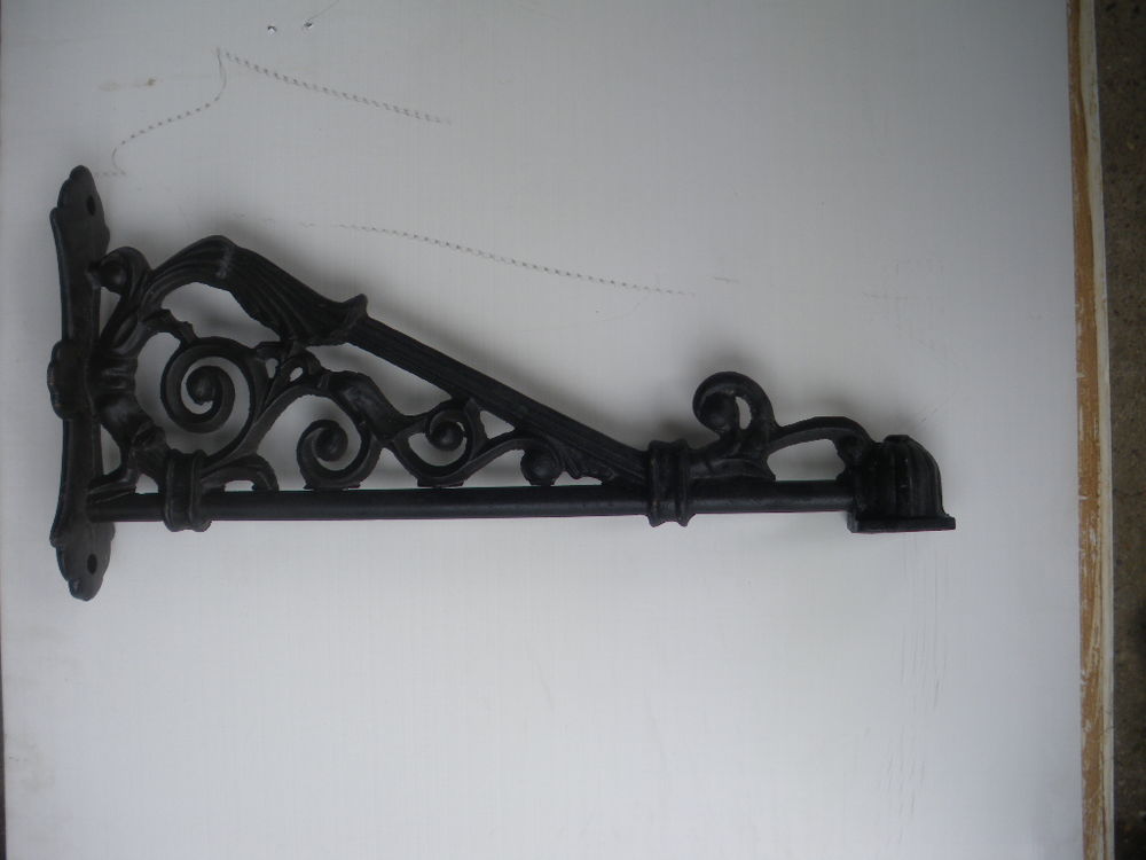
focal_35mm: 36
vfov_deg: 39.7
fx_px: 1192
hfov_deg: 51.4
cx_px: 573
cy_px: 430
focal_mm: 6.3
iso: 64
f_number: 3.5
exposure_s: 1/80
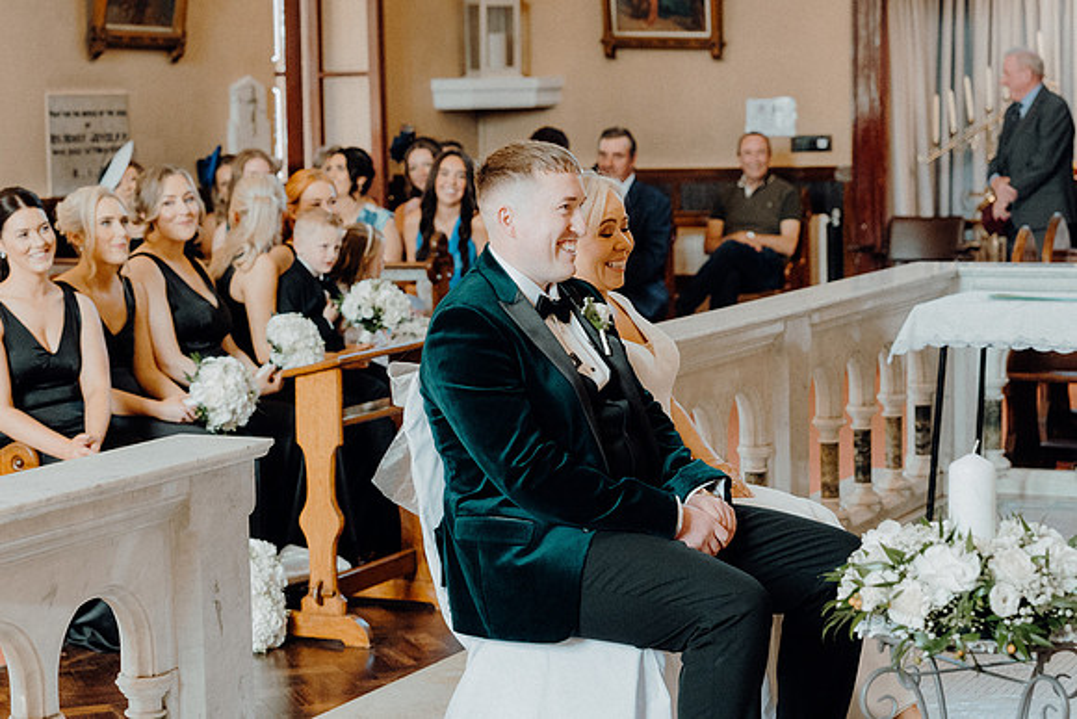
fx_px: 2544
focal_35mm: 85
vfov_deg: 16.1
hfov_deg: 23.9
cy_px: 360
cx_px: 538
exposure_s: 1/200
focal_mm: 57
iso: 3200
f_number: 3.5
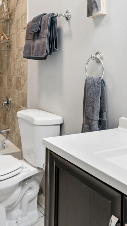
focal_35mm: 39
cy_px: 78
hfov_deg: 30.4
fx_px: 233
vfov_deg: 50.8
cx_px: 49
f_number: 8
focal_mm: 14
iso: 250
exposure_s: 1/25
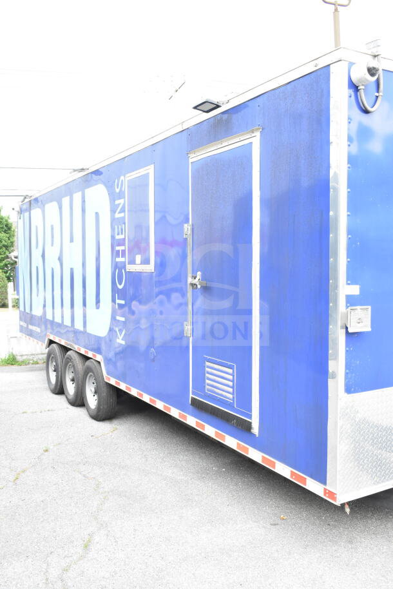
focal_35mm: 33
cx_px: 196
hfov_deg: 40.0
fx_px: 540
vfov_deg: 57.2
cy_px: 294
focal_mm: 22
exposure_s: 1/200
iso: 1600
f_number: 7.1
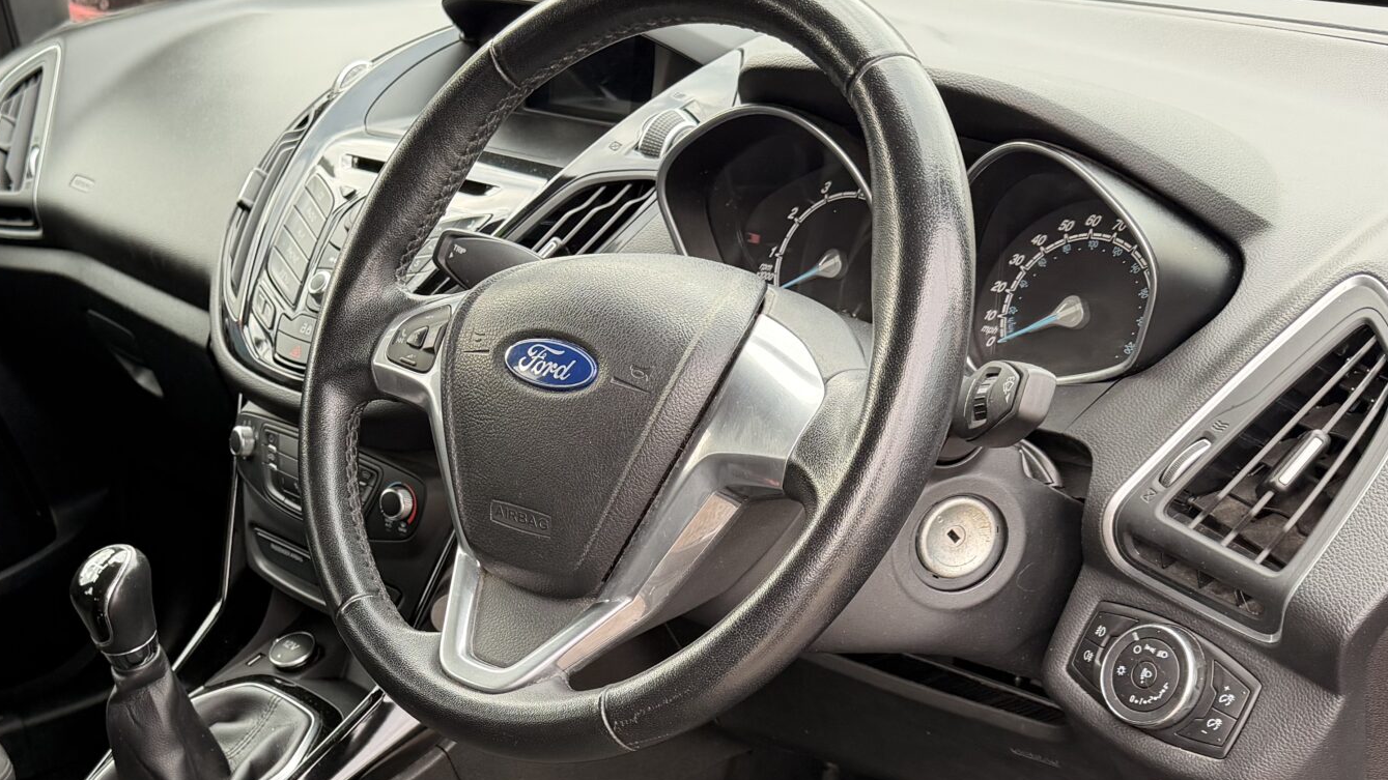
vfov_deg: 23.2
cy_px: 744
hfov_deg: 40.3
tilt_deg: -26.5
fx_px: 1840
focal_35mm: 50
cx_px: 368
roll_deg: +6.0
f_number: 1.78
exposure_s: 1/121
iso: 125
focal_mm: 6.76
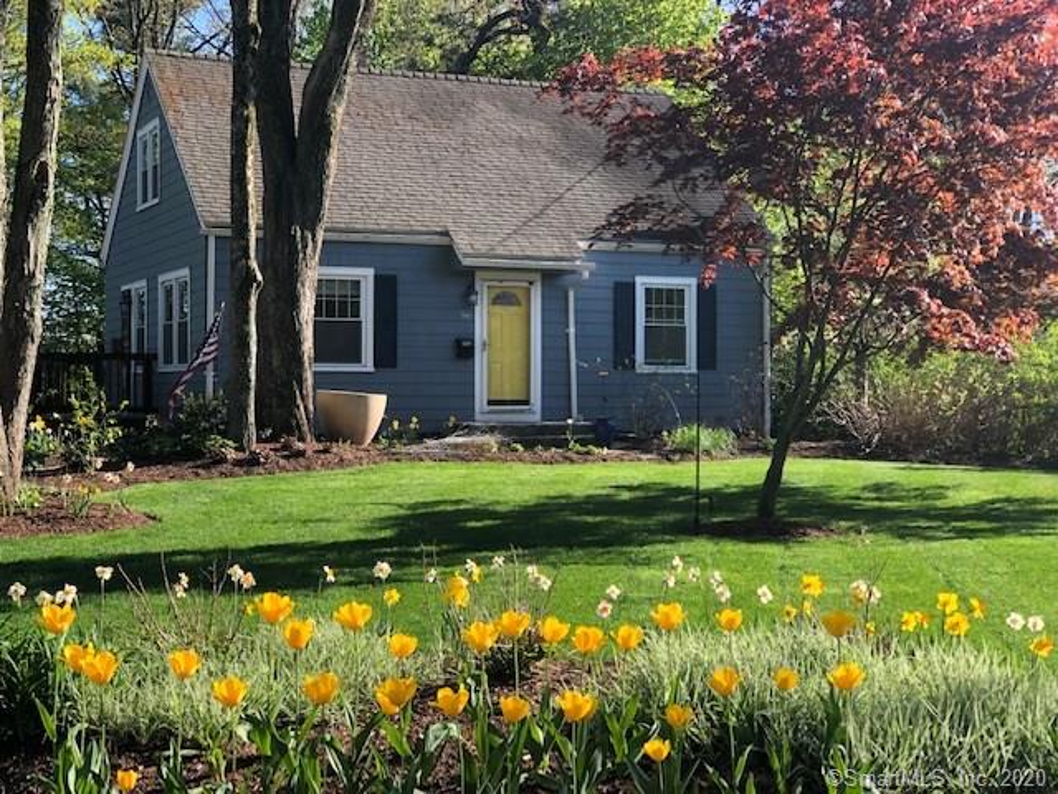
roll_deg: +0.4
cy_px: 397
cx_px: 529
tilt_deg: -2.3
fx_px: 1742
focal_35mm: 57
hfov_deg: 33.8
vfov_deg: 25.7
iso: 20
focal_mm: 6.6
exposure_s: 1/158
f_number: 2.8
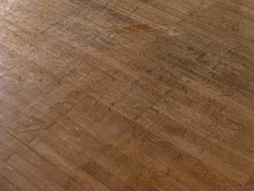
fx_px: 594
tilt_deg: -4.2
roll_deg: +1.1
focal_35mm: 81
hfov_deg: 22.9
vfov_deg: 12.6
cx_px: 267
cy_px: -308
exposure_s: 1/99
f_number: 2.2
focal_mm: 2.22
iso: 125
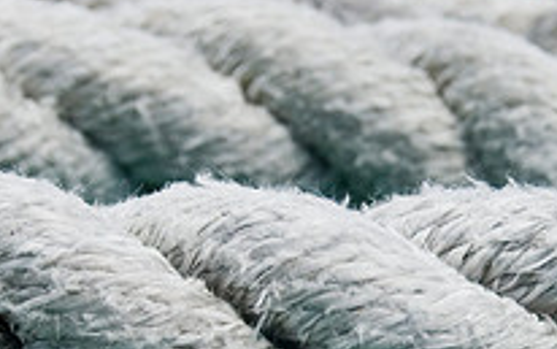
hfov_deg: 8.1
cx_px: 492
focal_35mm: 258
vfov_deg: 5.1
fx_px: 3919
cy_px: 181
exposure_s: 1/1000
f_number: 8
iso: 250
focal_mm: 60
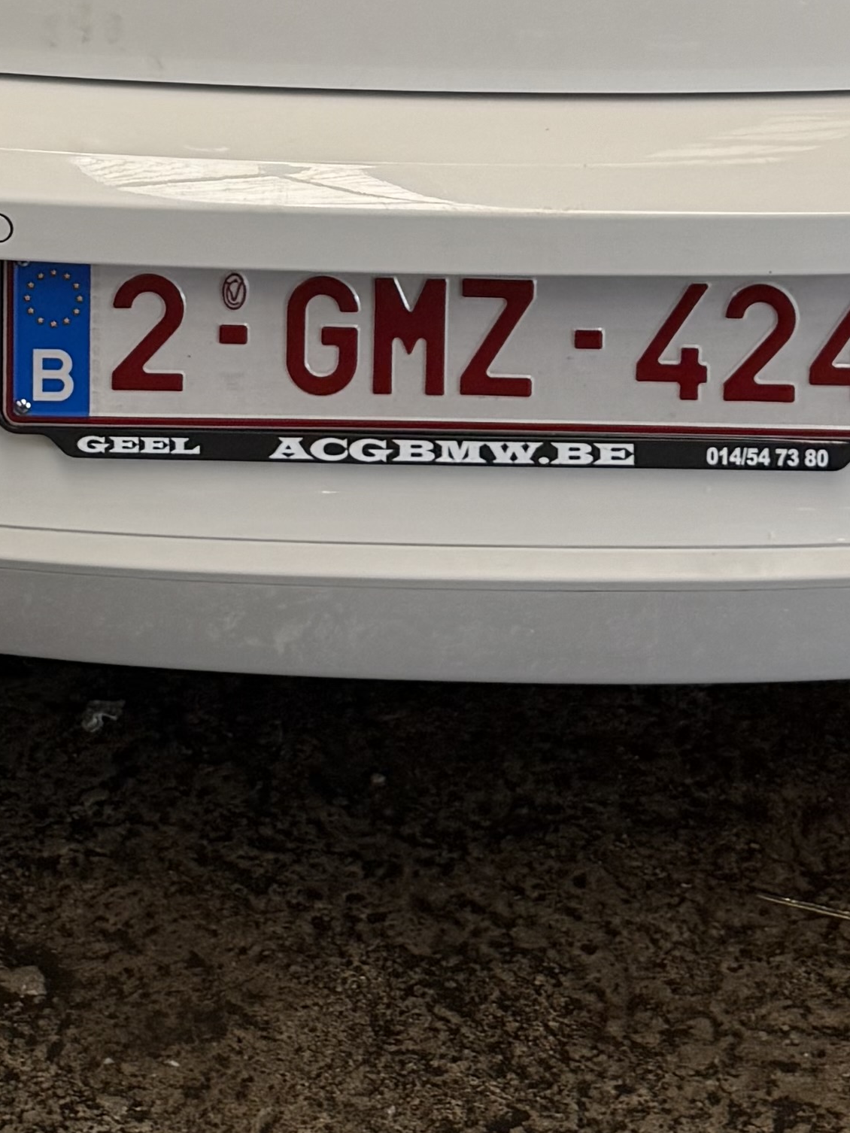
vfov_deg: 19.2
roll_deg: -0.4
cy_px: -508
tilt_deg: -16.1
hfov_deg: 16.2
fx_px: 2979
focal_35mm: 91
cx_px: 584
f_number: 1.78
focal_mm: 6.76
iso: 200
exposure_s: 1/100
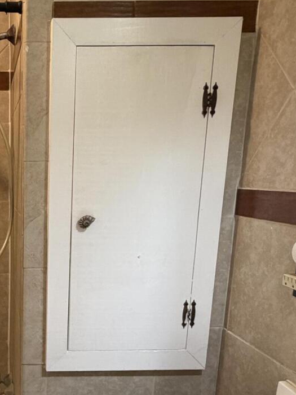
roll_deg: -0.4
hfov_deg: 33.1
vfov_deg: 45.5
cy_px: 285
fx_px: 456
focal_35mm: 40
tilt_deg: -13.5
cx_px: 4
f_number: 2.2
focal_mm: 2.22
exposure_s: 1/60
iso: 250
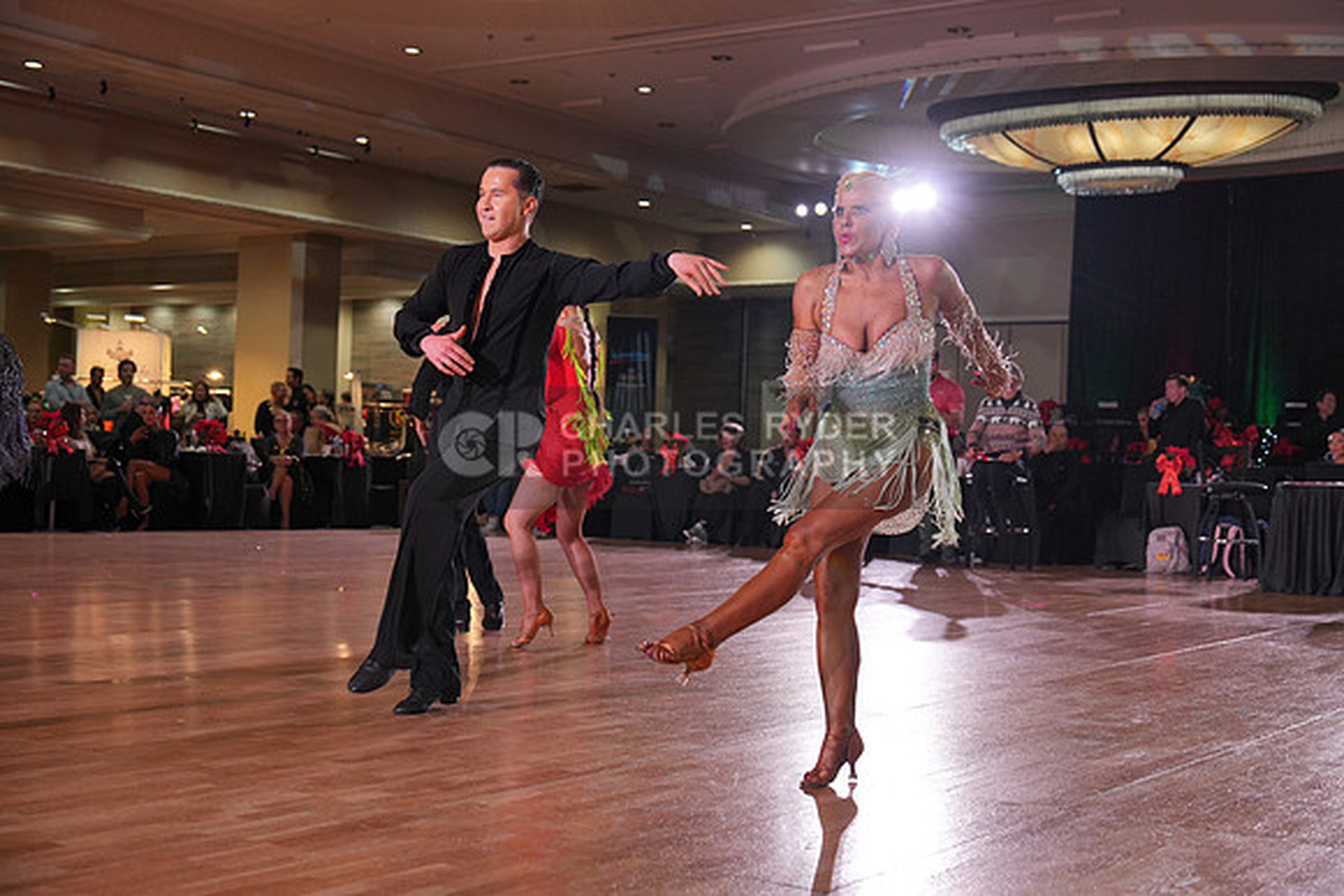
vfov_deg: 28.1
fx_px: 1792
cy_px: 448
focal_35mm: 48
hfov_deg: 41.1
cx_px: 672
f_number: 4
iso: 1250
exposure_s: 1/500
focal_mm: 48
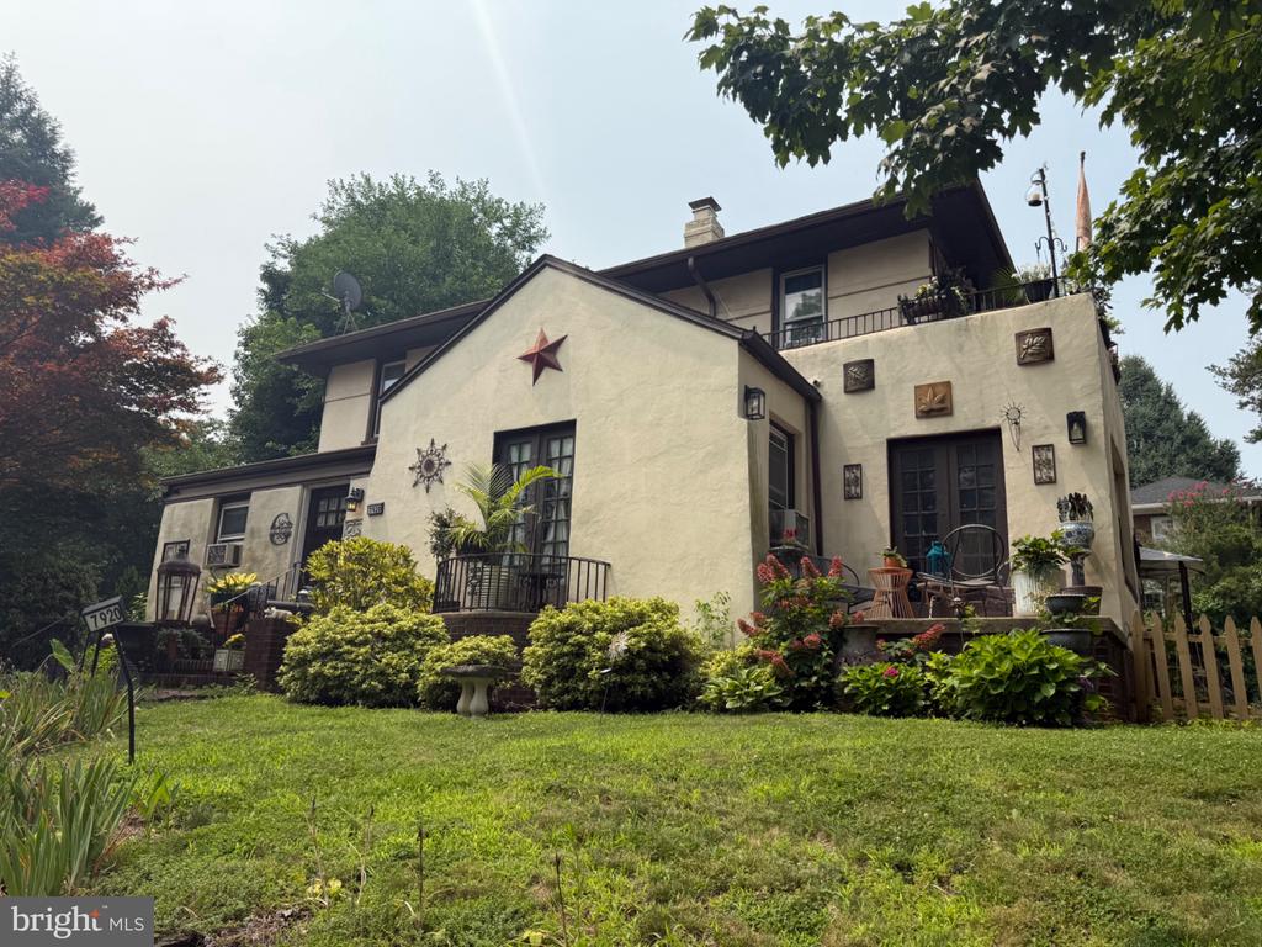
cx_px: 631
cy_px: 474
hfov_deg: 71.6
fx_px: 875
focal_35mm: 24
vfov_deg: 56.8
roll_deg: -2.5
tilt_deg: +14.3
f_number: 1.78
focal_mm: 6.76
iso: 80
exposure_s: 1/6173
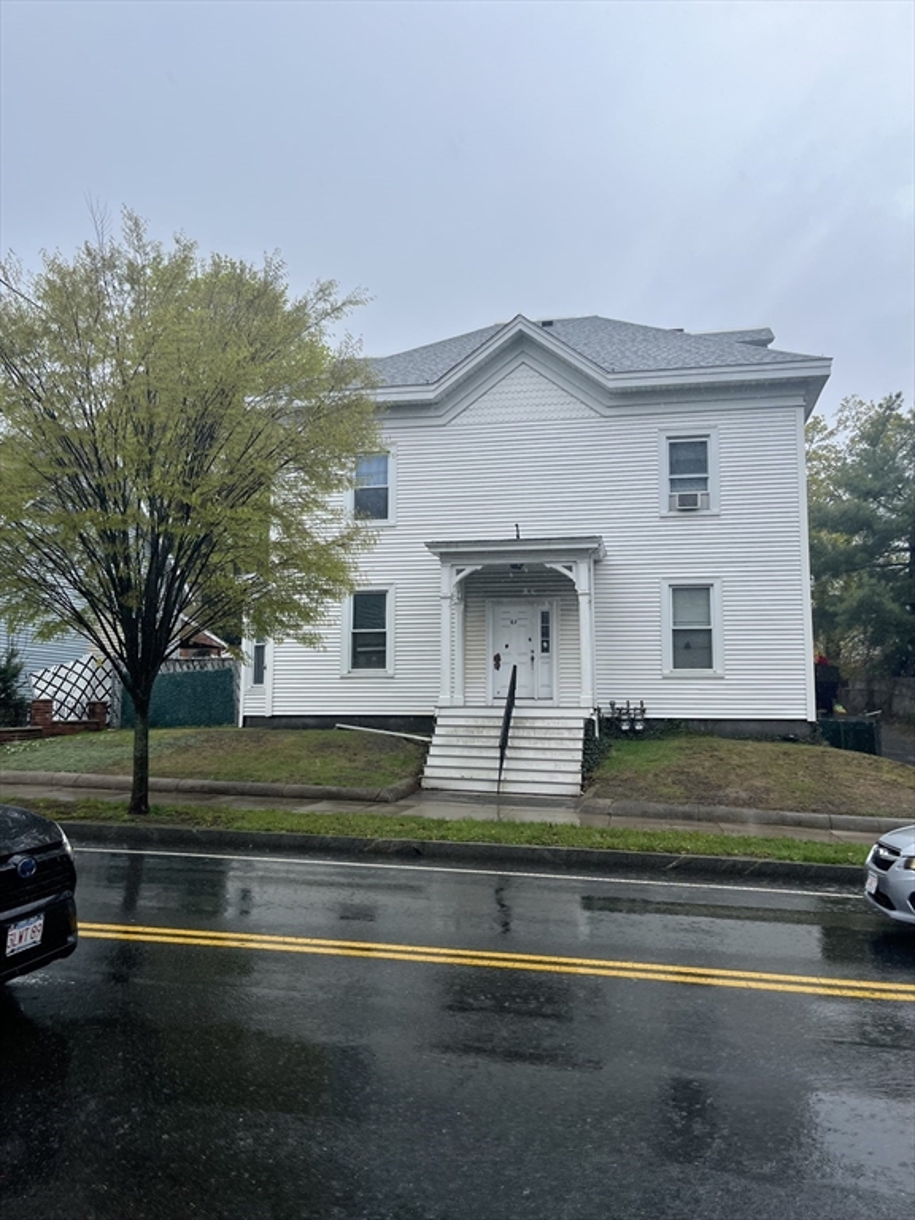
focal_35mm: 26
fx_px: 916
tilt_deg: +4.8
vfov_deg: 67.3
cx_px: 458
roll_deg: -2.1
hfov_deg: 53.1
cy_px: 610
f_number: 1.6
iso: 50
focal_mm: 5.1
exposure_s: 1/975
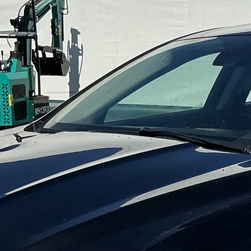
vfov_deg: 15.6
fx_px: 902
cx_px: 240
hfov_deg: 15.6
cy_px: 230
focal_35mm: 110
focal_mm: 3
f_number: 1.8
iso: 25
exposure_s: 1/4405
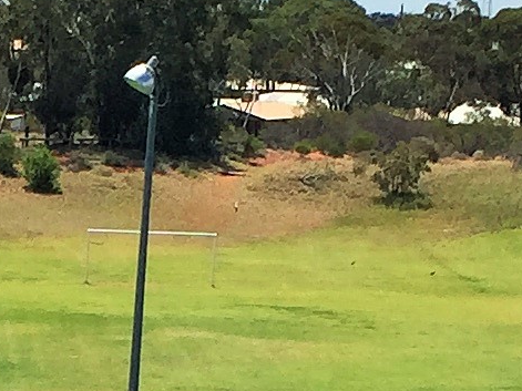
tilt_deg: -12.5
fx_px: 3030
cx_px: -174
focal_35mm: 201
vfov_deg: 7.2
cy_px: 708
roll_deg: -1.8
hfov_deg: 9.6
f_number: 2.2
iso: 32
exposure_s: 1/3300
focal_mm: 4.15
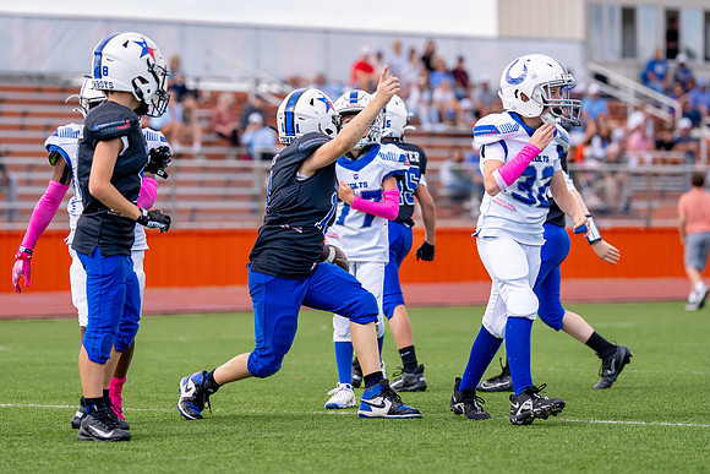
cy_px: 169
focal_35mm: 174
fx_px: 3432
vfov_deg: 7.9
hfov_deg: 11.8
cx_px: 340
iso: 400
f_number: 2.8
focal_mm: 127
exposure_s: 1/3200
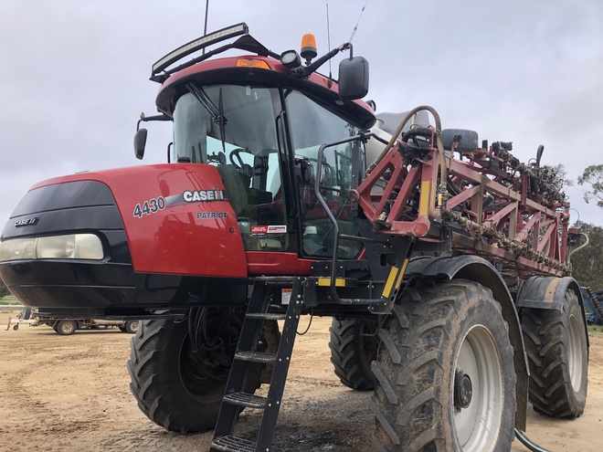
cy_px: 226
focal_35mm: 28
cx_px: 302
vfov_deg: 49.7
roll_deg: -0.4
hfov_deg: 63.4
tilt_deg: +8.4
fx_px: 488
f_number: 1.8
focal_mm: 3.99
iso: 20
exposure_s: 1/623
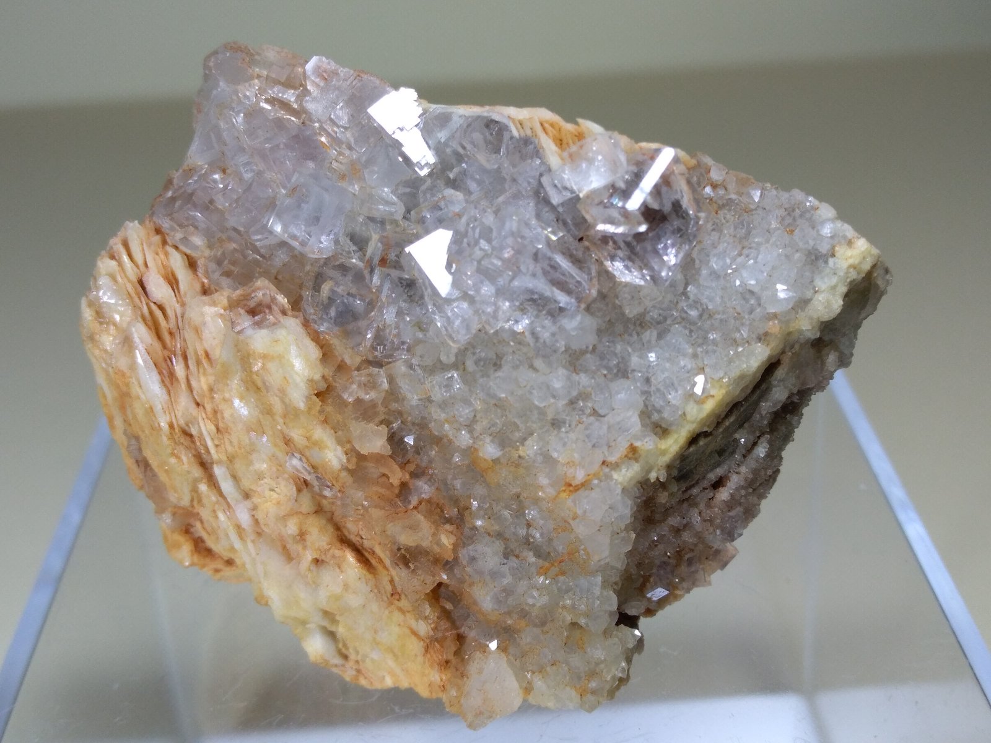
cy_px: 372
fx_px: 744
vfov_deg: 53.1
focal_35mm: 26
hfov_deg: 67.3
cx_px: 496
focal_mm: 3.54
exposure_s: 1/40
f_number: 2
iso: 106
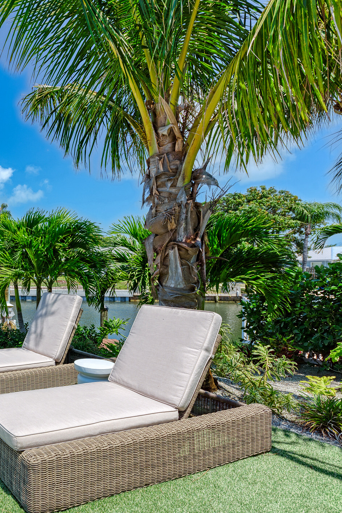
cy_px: 263
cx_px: -54
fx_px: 356
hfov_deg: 39.4
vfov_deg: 71.5
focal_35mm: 25
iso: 100
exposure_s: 1/125
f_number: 7.1
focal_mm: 16
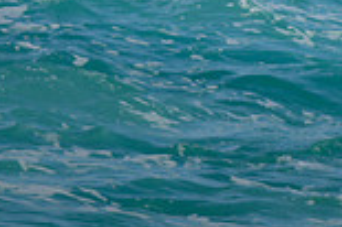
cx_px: 438
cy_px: -41
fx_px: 19549
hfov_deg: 1.0
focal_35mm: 2060
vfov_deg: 0.7
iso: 220
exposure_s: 1/2000
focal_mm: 400
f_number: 5.6
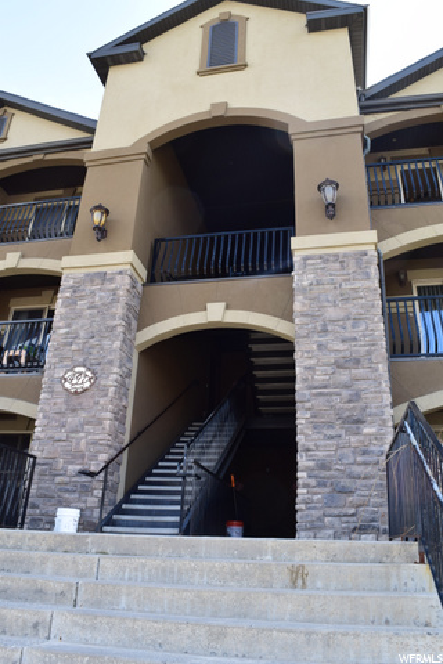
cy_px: 332
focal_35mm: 27
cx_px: 222
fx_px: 498
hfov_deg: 47.9
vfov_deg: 67.4
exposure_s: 1/125
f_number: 9
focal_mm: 18
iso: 400
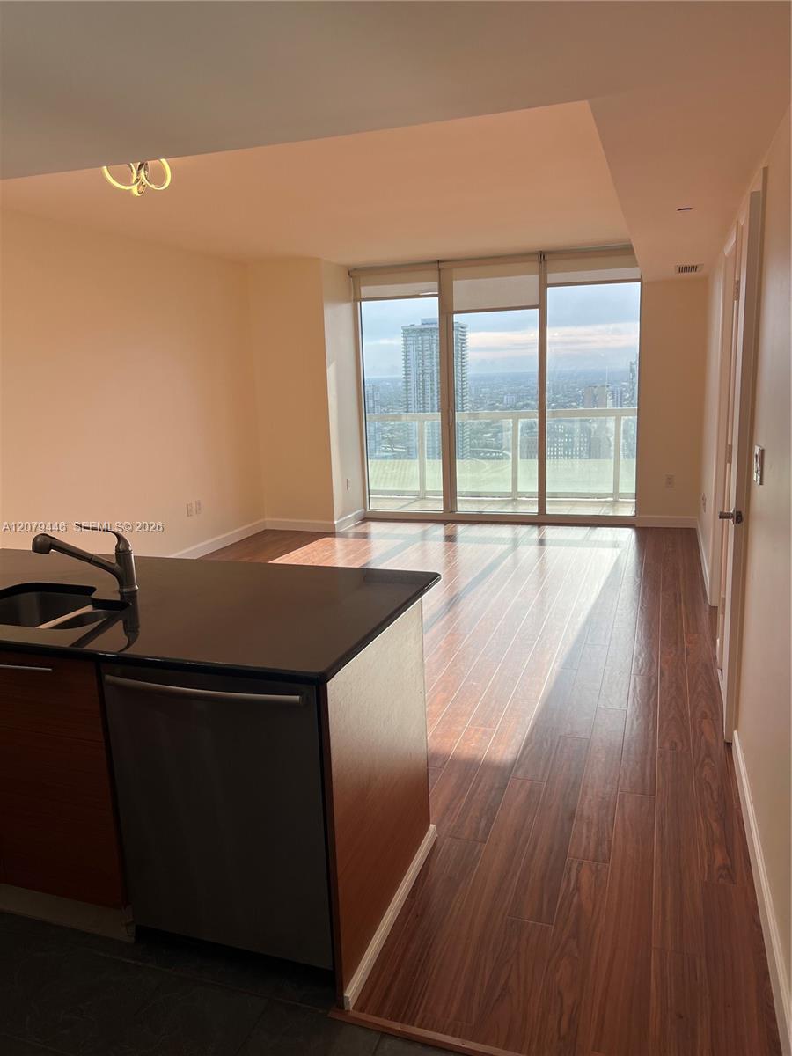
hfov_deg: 53.1
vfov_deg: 67.3
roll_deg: +4.4
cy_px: 528
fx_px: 793
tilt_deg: -8.3
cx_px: 396
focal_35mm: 26
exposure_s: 1/827
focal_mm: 5.7
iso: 50
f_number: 1.5
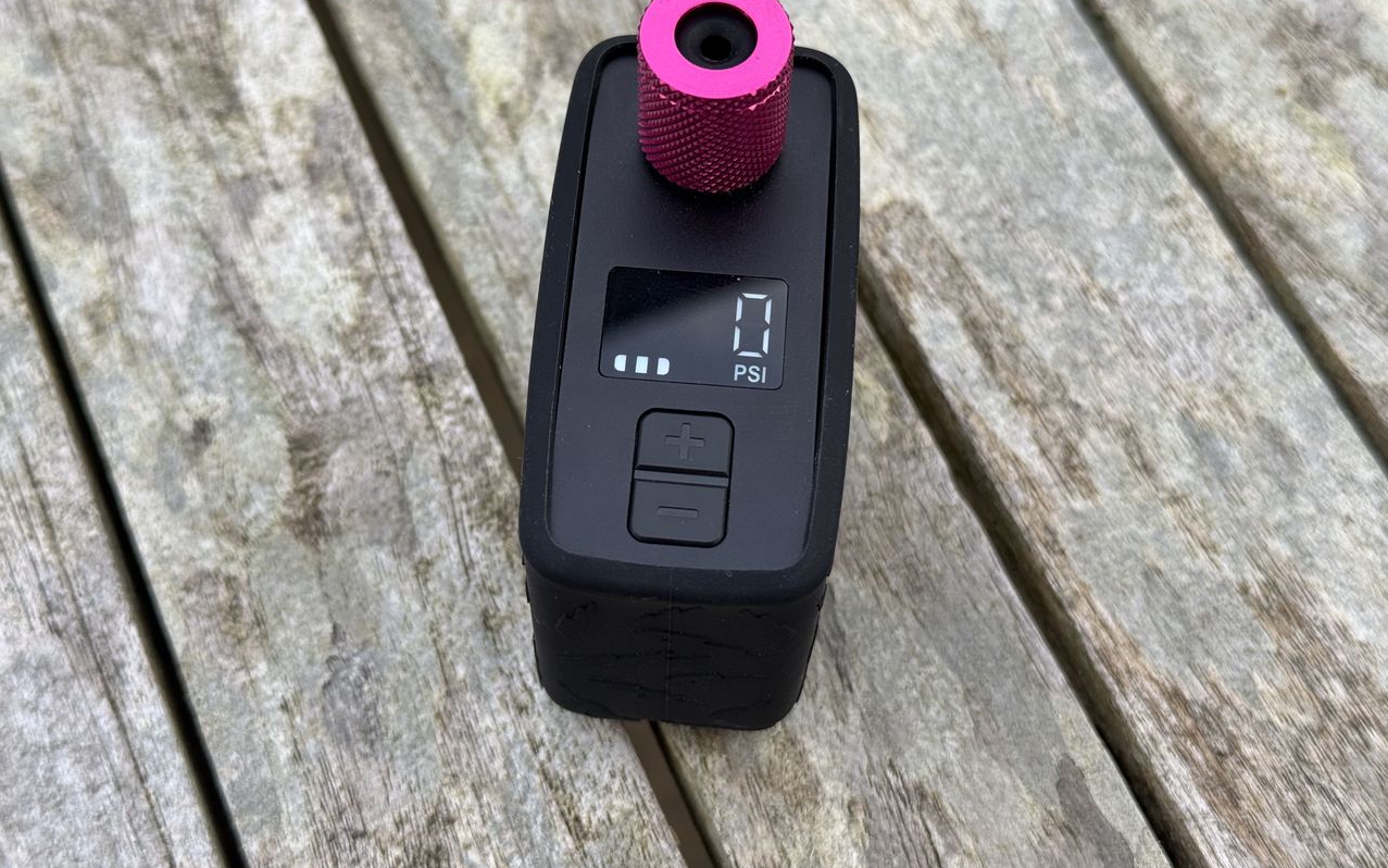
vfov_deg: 25.3
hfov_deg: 39.6
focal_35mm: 51
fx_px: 1929
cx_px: 695
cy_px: 351
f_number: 1.78
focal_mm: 6.76
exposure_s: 1/176
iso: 50
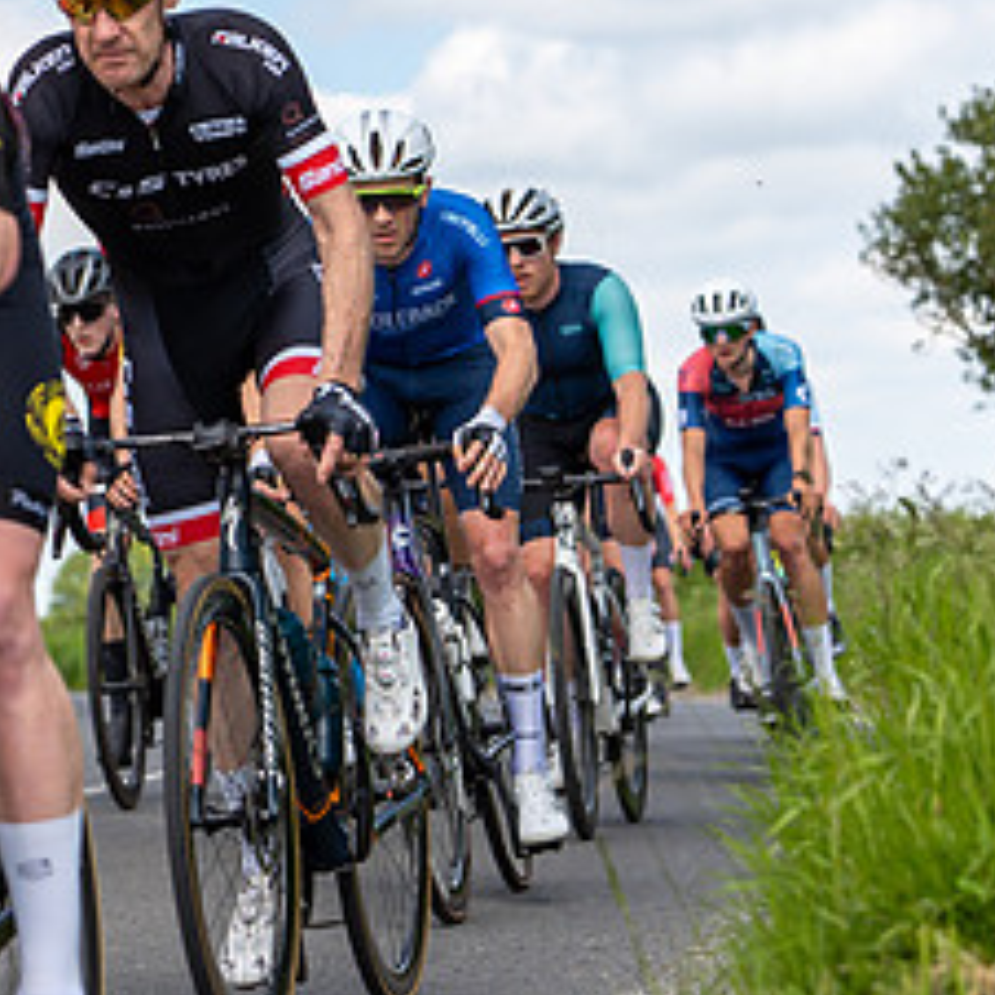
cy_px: 231
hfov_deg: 11.2
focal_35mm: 153
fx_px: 4976
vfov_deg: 11.4
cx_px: -172
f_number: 3.5
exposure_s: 1/1250
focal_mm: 70
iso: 100
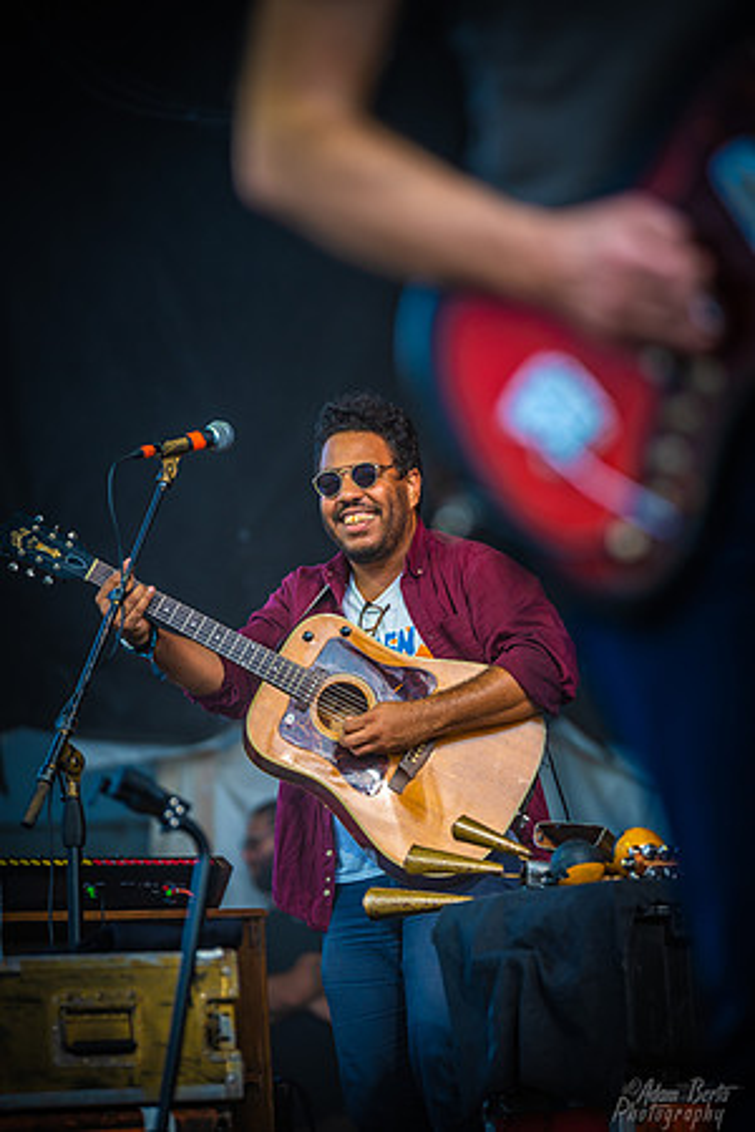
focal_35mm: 181
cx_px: 378
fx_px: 5694
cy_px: 566
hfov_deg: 7.6
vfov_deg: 11.4
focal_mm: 181
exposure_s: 1/400
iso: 160
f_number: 3.2
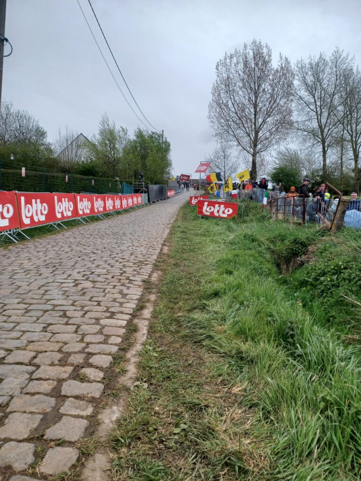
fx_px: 348
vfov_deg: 69.4
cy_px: 240
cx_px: 180
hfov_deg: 54.9
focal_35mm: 25
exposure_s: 1/410
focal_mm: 4.6
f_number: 1.8
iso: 32
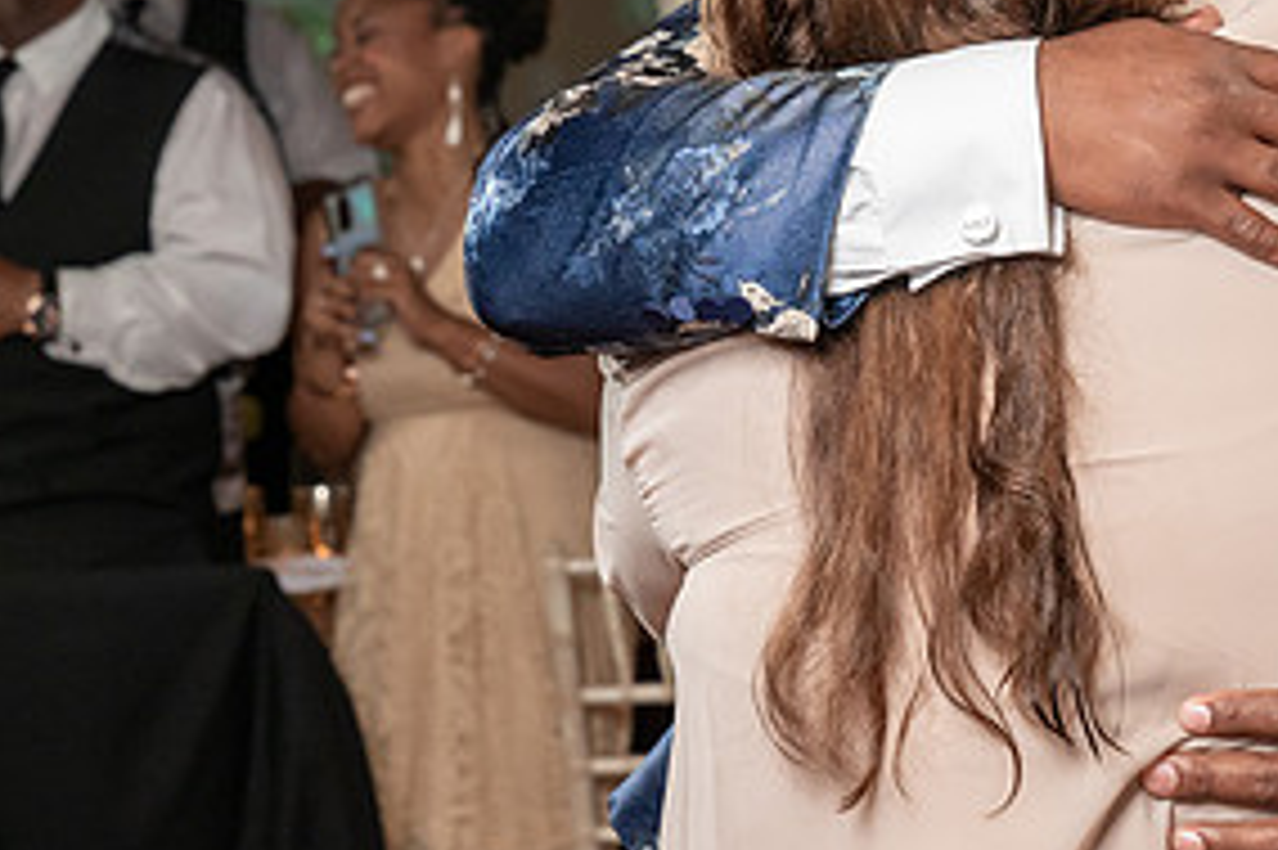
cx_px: 942
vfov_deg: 9.8
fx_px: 4967
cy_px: 139
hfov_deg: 14.6
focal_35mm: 140
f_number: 5.6
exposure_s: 1/200
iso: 4000
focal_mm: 65
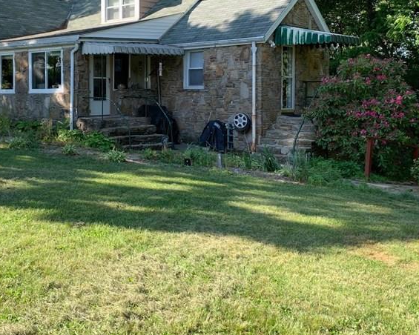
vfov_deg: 32.5
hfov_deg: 39.6
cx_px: 121
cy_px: 118
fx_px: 570
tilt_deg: -1.4
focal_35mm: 46
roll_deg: -0.8
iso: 25
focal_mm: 4.25
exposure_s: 1/378
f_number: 1.8
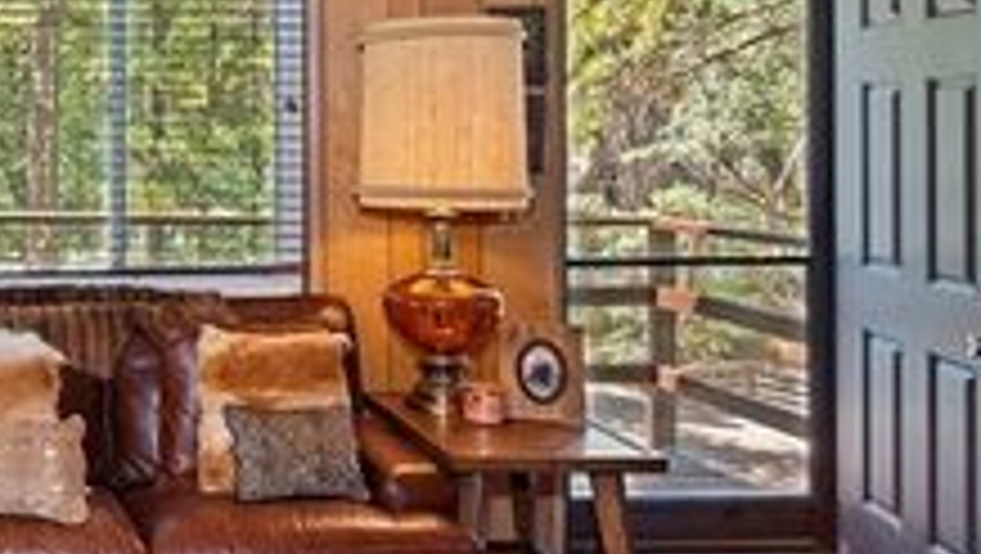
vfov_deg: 27.2
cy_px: 113
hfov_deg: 40.5
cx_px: -32
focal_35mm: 43
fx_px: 1119
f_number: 8
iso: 400
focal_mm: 14
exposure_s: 1/20
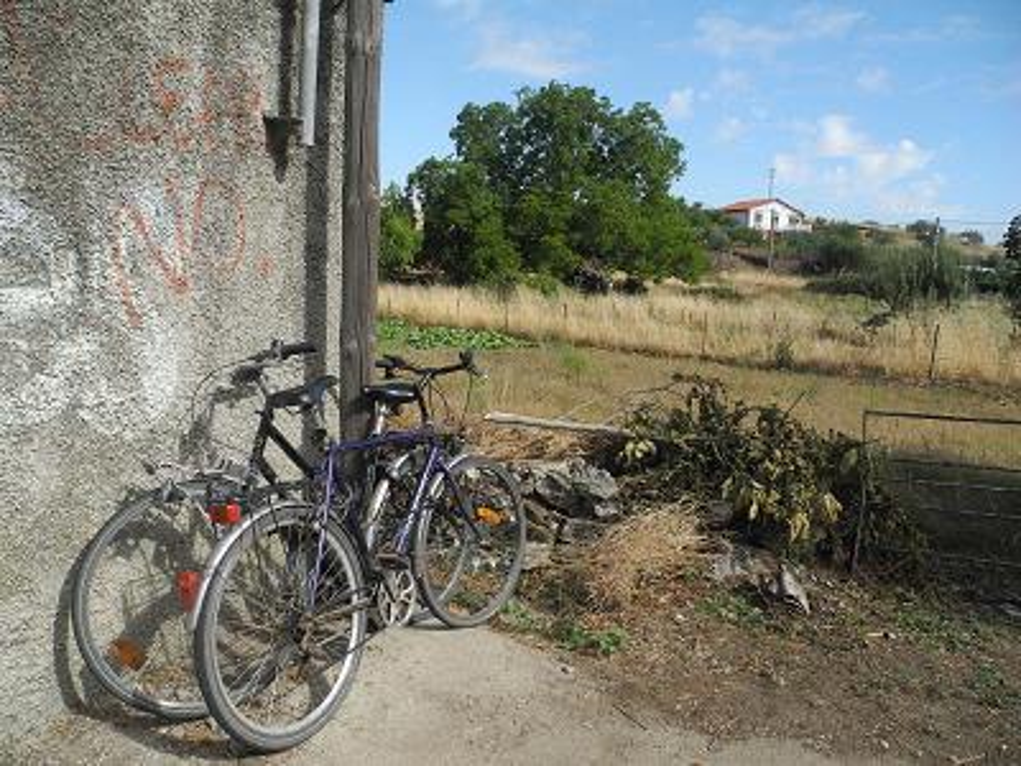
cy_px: 383
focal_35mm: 28
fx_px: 826
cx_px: 510
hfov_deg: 63.4
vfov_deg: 49.7
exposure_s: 1/1000
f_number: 3.5
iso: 100
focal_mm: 6
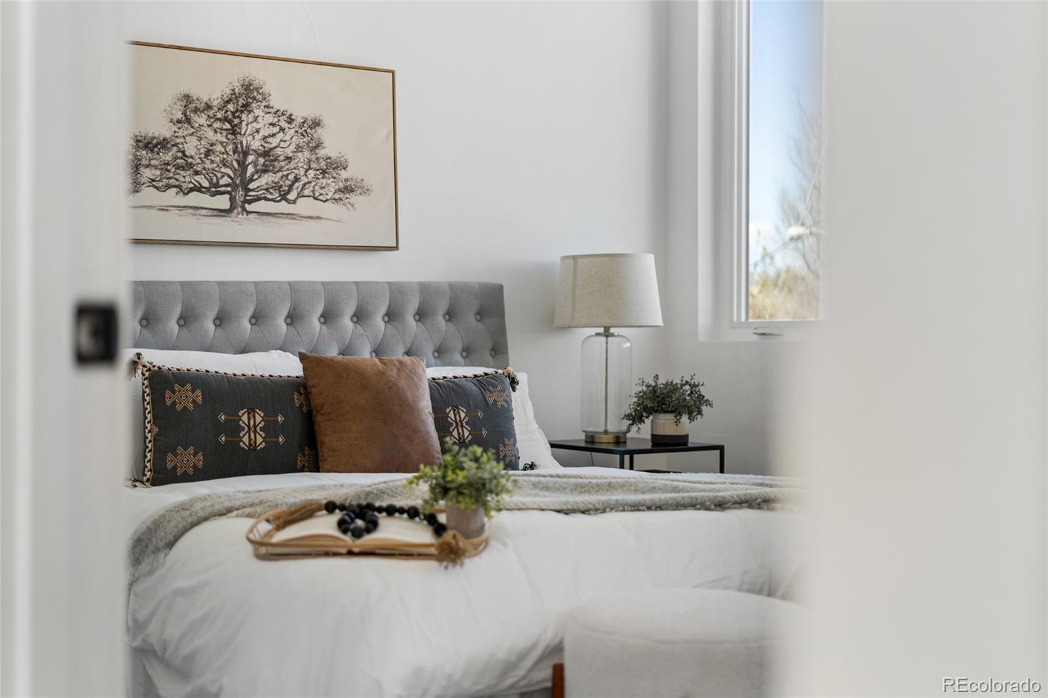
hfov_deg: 39.6
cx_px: 524
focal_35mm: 50
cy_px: 349
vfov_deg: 27.0
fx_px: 1455
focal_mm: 50
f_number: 1.8
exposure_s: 1/250
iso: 500
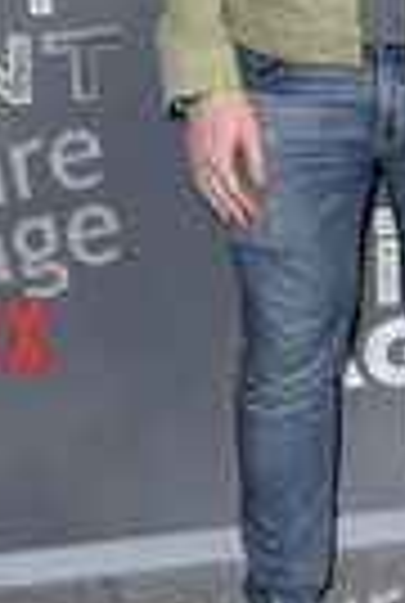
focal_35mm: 143
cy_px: 14
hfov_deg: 9.6
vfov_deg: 14.1
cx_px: 380
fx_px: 2401
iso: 400
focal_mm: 48
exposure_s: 1/250
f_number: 6.3
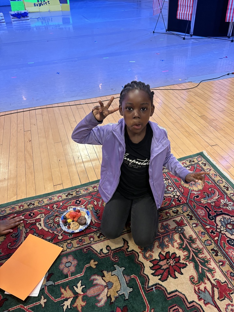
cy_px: 153
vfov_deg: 63.4
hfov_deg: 49.7
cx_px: 125
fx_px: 252
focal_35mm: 28
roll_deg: +2.6
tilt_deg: -35.3
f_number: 1.6
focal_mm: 5.96
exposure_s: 1/60
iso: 200
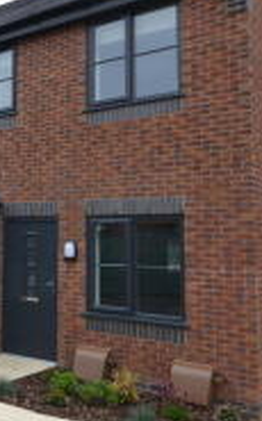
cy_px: 181
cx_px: -14
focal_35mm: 43
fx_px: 497
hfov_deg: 27.5
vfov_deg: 45.9
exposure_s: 1/320
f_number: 9
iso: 400
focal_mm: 11
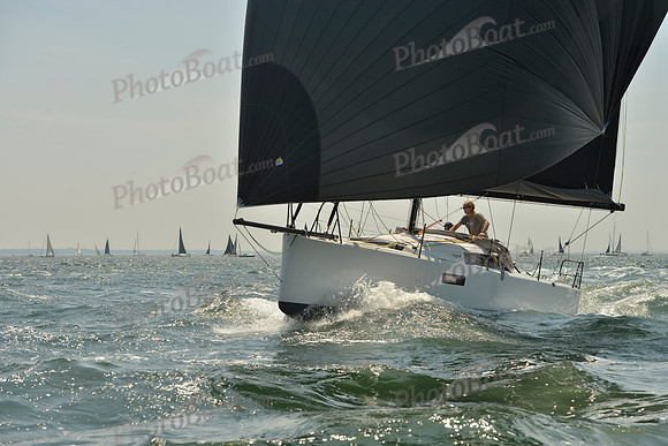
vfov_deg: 19.5
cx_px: 334
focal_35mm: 70
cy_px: 223
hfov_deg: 28.8
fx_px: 1299
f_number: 7.1
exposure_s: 1/1250
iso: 200
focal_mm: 70
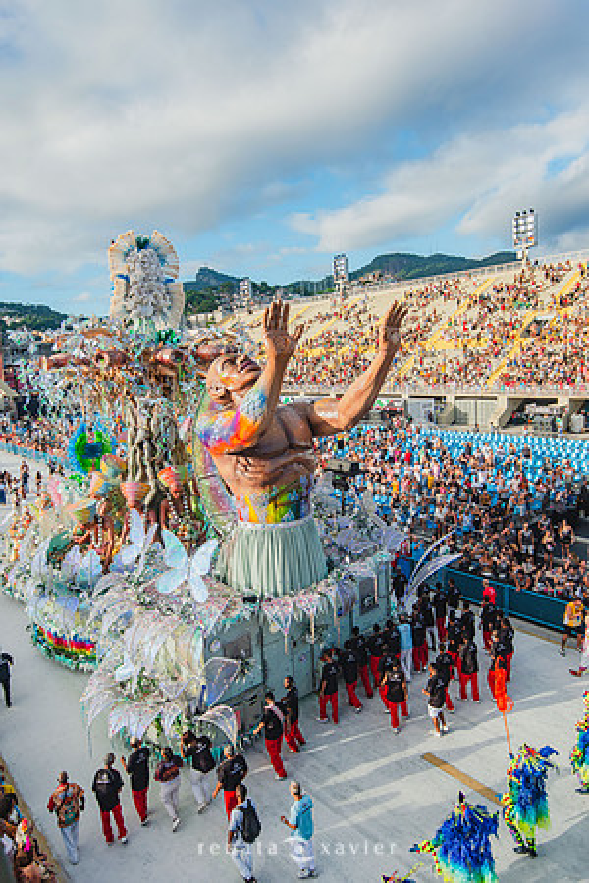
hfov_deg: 53.1
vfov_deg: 73.7
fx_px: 589
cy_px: 442
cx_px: 294
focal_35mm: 24
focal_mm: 24
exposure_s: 1/1000
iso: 200
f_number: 4
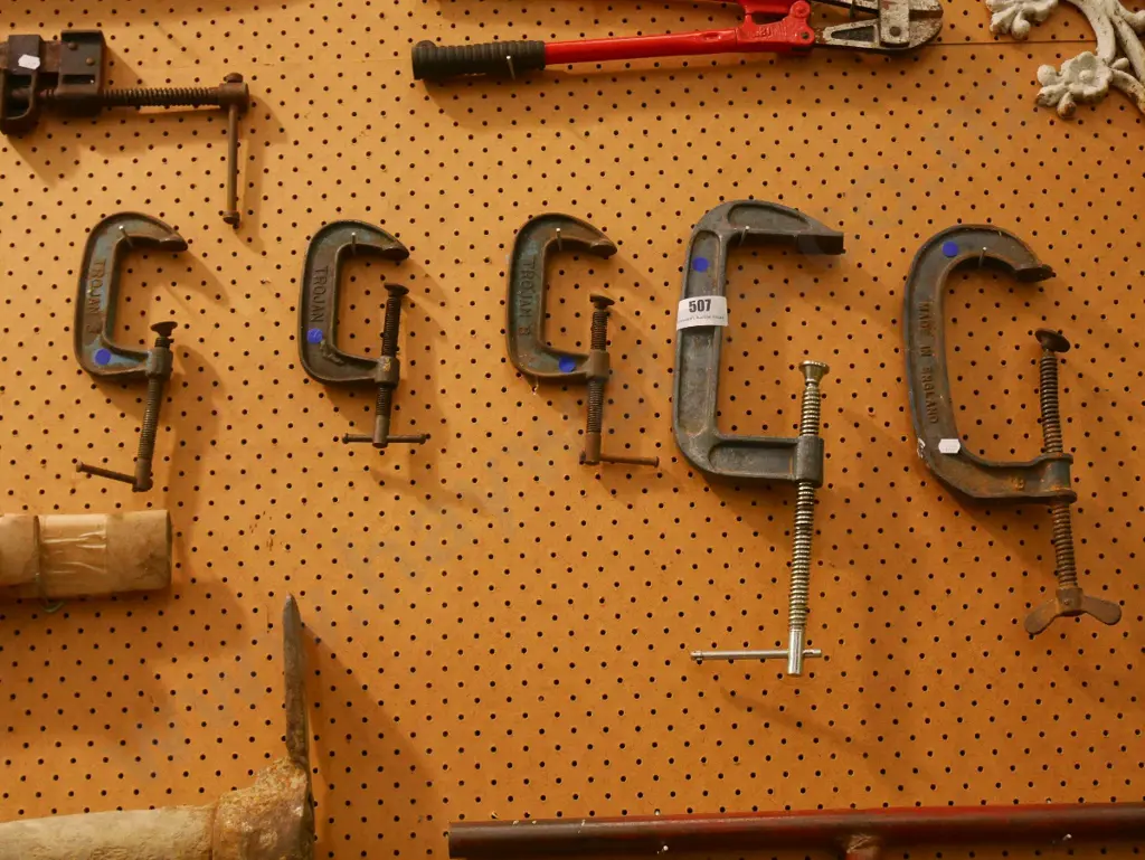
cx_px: 572
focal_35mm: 54
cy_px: 430
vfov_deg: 27.1
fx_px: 1787
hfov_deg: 35.5
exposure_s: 1/80
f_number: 5.3
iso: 3200
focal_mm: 27
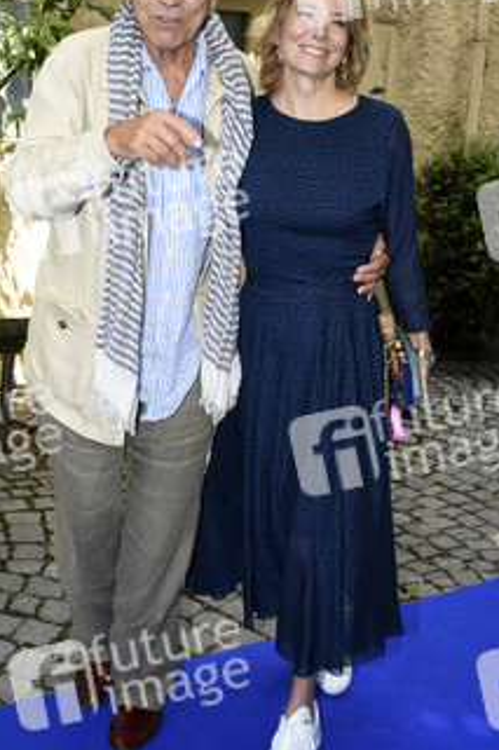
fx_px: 1054
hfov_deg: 26.6
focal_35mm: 51
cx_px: 197
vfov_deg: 39.1
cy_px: 323
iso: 100
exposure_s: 1/160
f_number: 4
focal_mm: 27
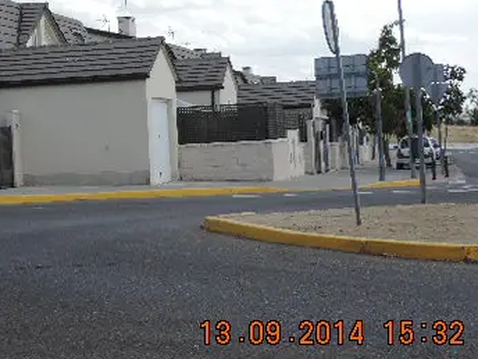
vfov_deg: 18.3
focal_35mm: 80
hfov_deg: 23.9
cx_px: 65
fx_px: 1105
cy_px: 75
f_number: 3.4
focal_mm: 7.6
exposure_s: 1/640
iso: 80
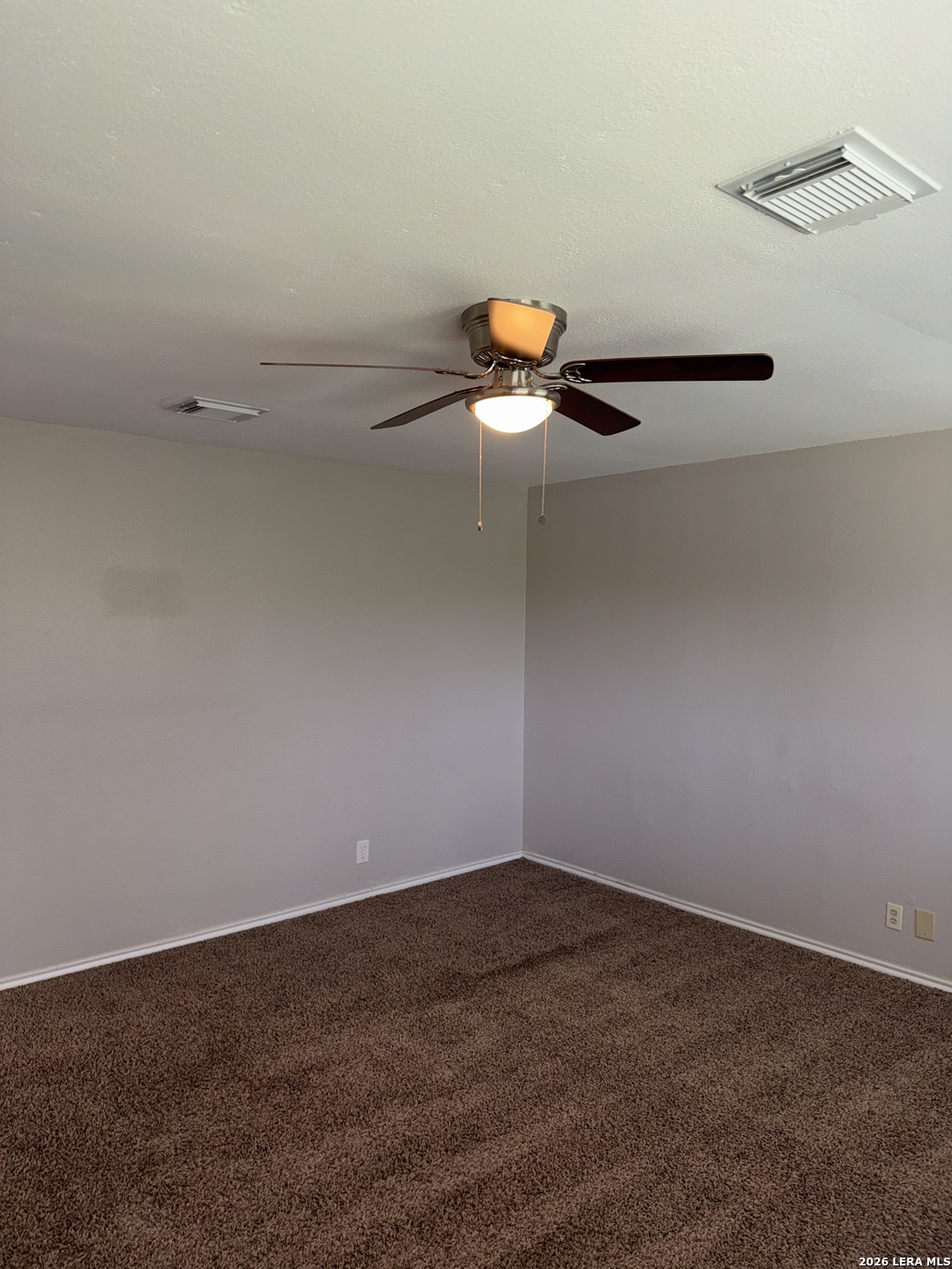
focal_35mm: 24
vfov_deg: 71.6
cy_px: 634
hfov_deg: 56.8
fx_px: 880
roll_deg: -0.6
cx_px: 476
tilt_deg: -0.1
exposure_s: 1/40
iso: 50
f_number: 1.78
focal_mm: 6.76
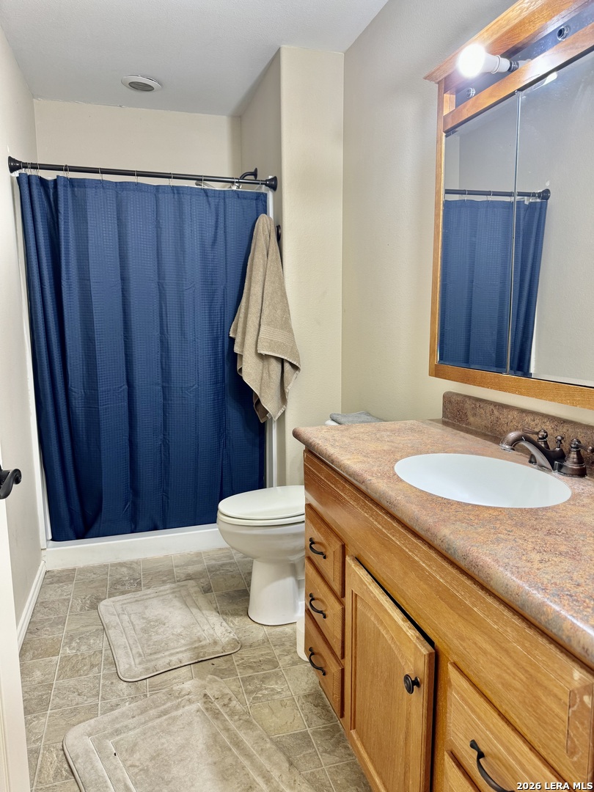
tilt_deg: -8.6
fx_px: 549
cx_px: 297
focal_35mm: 24
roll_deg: +0.4
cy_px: 396
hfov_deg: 56.8
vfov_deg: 71.6
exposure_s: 1/60
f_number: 1.78
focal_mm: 6.76
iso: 125
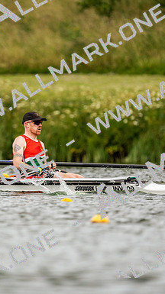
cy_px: 147
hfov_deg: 1.3
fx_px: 7388
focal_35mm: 948
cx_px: 31
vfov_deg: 2.3
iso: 400
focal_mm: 600
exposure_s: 1/2000
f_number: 6.3
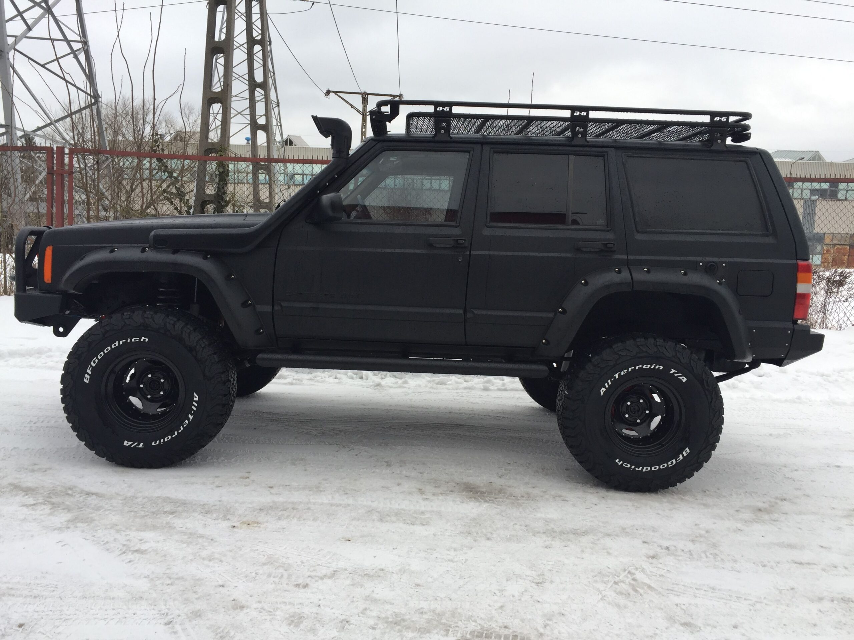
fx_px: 715
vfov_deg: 48.2
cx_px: 427
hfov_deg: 61.7
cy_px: 320
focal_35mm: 29
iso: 32
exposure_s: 1/179
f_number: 2.2
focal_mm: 4.15
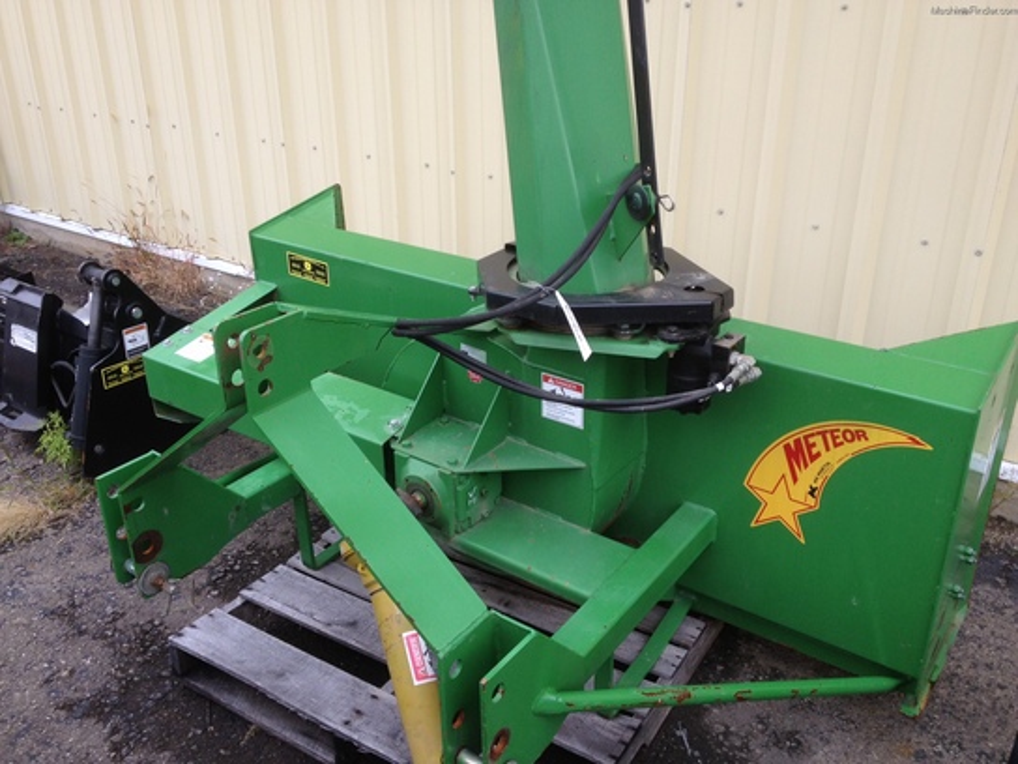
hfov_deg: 52.6
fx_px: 1029
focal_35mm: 35
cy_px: 382
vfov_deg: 40.7
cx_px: 509
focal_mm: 4.28
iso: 64
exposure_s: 1/171
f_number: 2.4
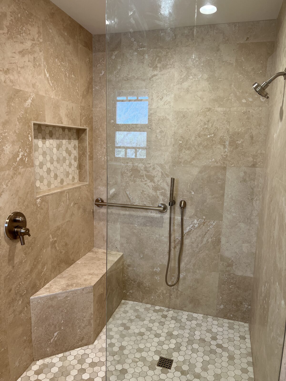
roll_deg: -1.0
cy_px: 190
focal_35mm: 26
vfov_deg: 67.3
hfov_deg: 53.1
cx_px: 143
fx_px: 286
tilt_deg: -9.9
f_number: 1.5
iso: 125
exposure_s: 1/120
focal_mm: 5.7
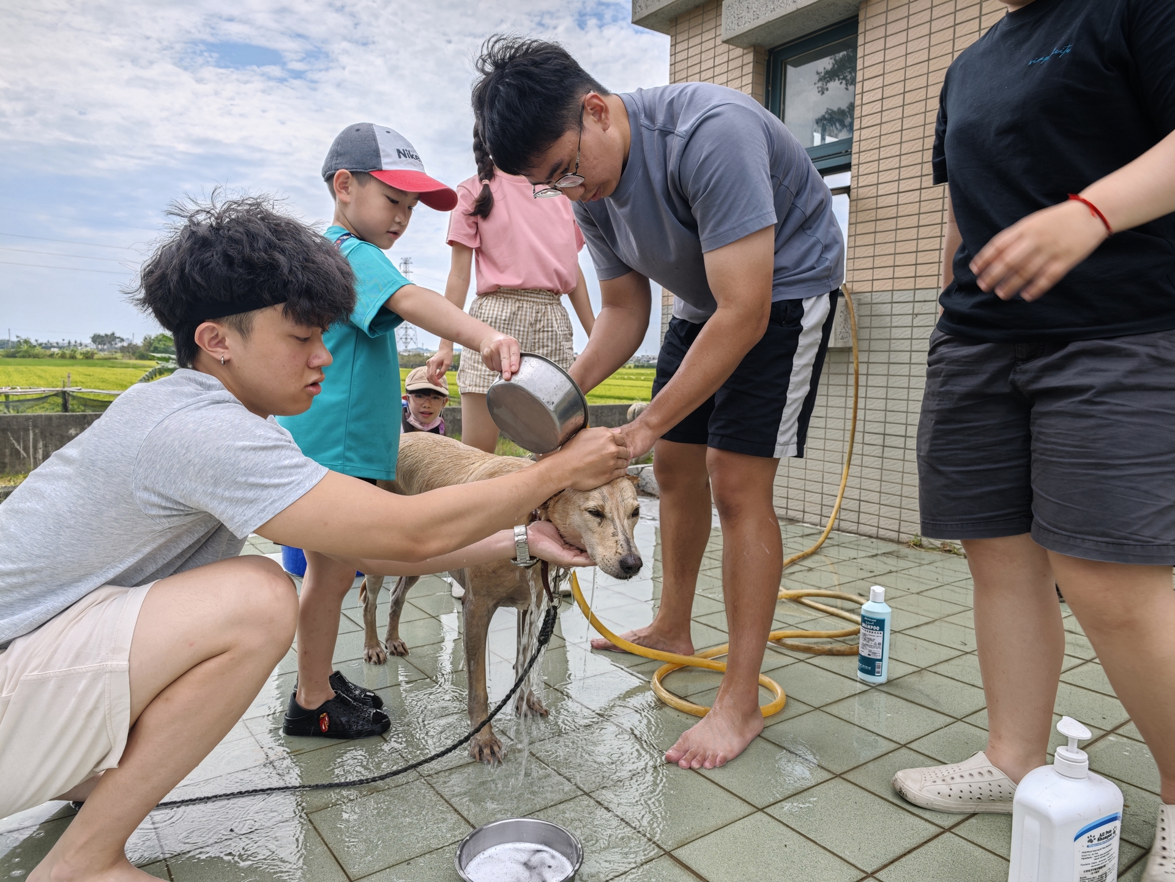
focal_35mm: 23
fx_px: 781
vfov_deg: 58.9
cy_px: 441
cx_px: 588
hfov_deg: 73.9
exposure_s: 1/121
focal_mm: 8.72
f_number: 2.8
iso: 50
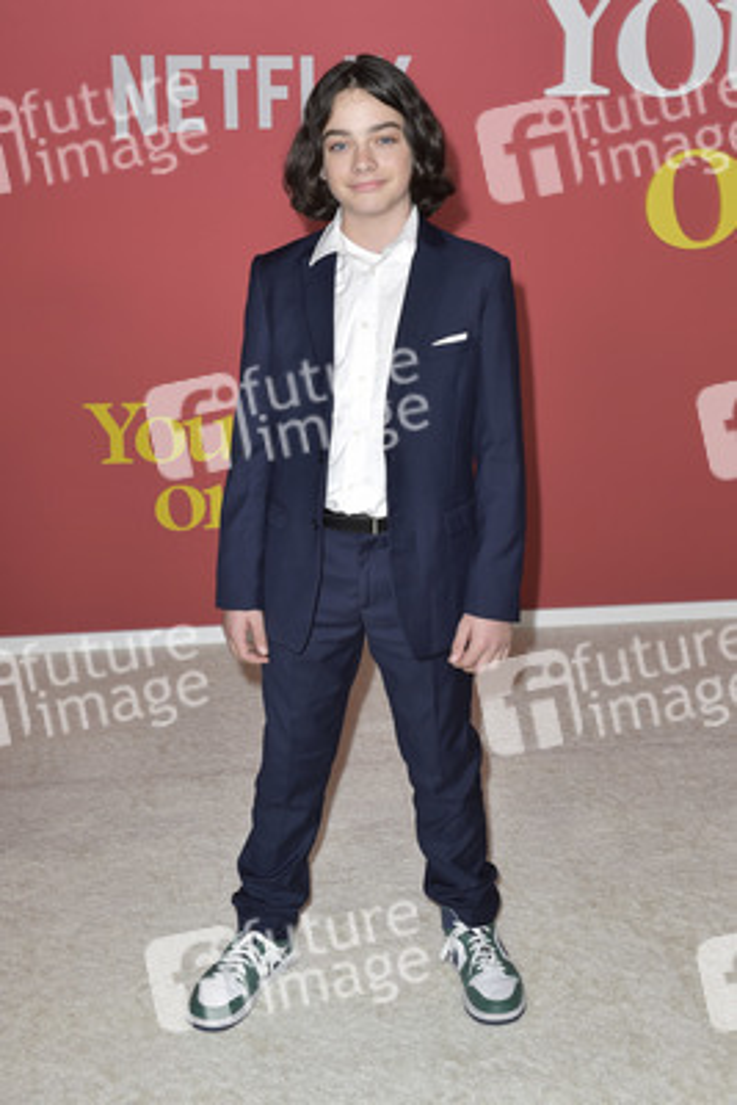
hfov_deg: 27.0
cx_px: 368
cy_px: 552
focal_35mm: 50
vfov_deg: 39.6
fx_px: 1534
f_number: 6.3
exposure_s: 1/250
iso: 400
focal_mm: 50
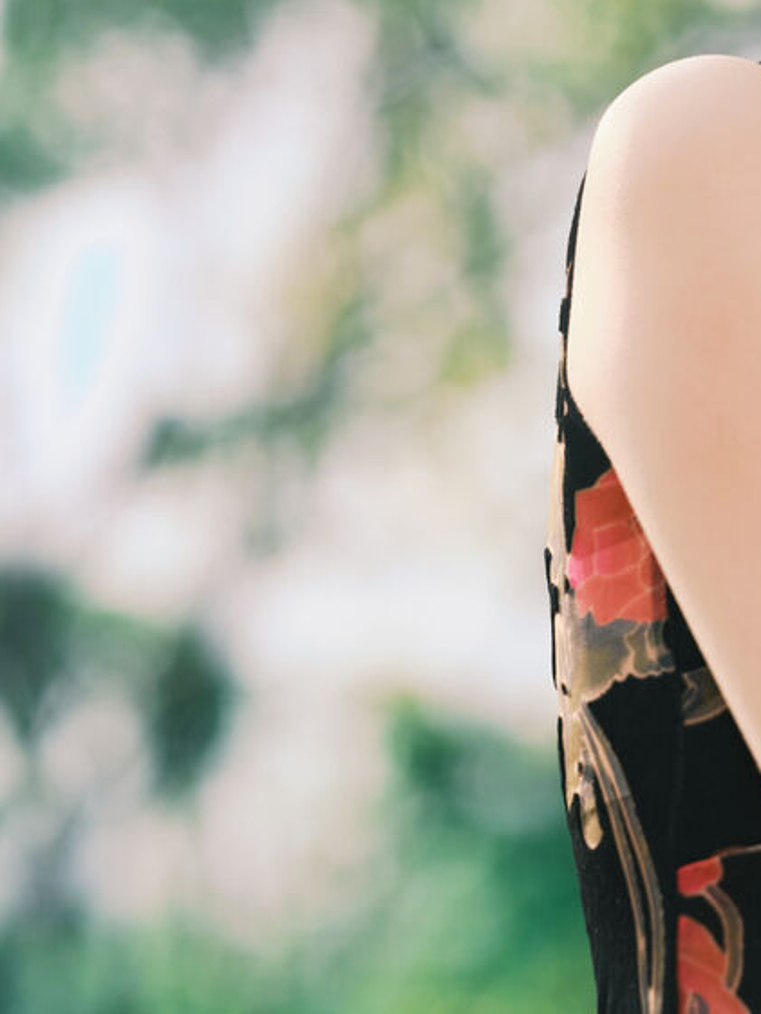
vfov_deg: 8.0
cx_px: 991
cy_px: 257
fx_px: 7267
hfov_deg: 6.0
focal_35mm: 248
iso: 400
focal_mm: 110
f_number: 2.8
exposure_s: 1/1600
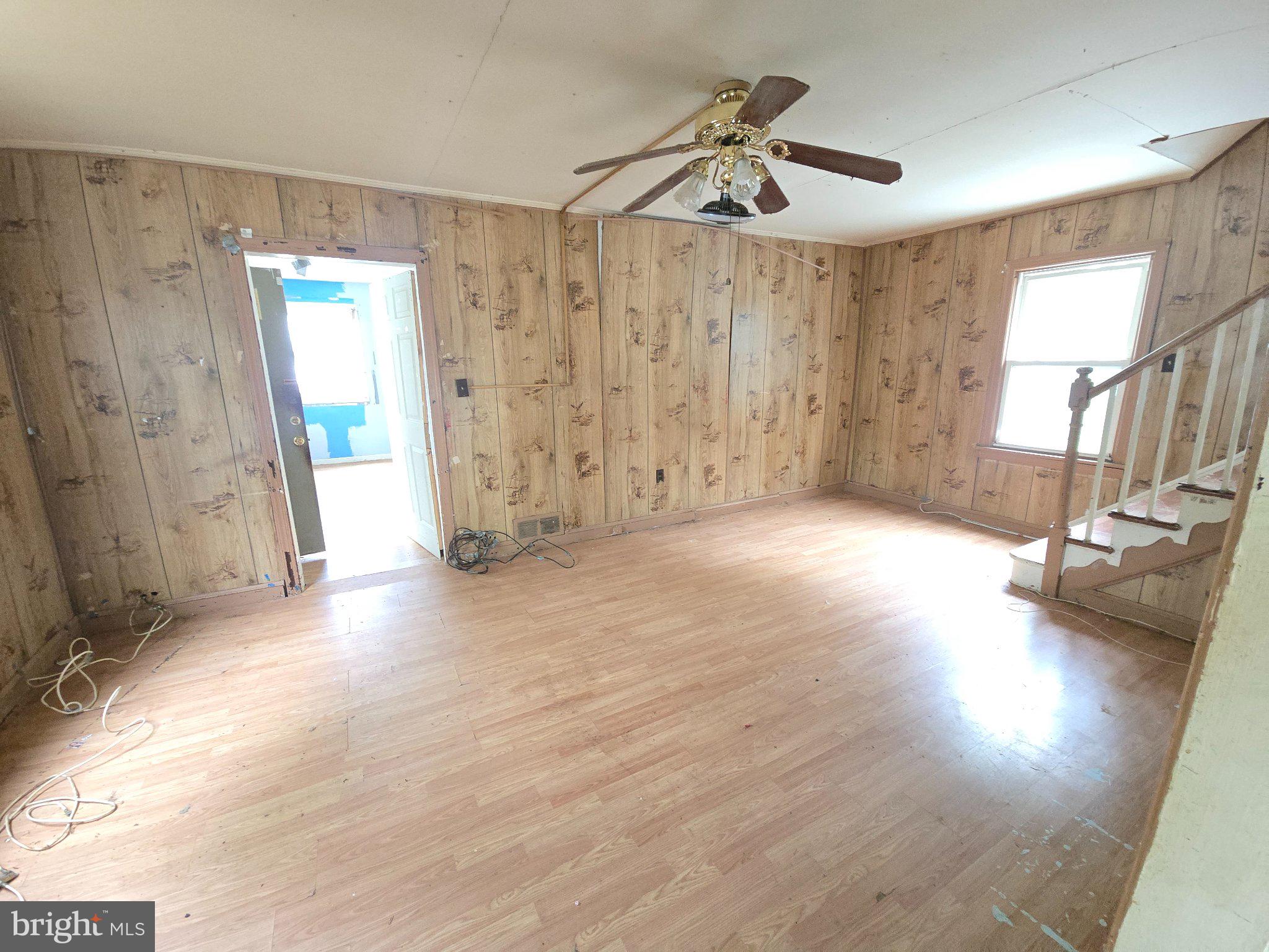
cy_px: 476
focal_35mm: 13
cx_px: 634
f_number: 2.2
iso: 1250
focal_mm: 2.2
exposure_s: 1/24
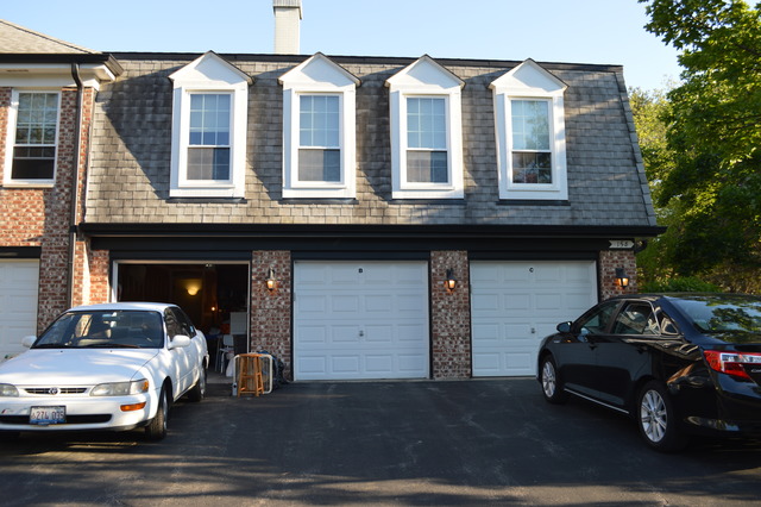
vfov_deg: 43.6
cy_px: 254
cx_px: 380
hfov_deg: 62.0
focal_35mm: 30
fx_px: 634
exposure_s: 1/125
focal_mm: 20
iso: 125
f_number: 5.6
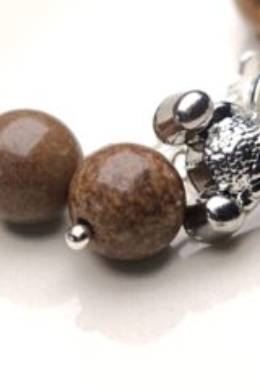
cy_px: 158
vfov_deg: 11.9
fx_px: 1874
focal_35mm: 173
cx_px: 190
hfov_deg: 7.9
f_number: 1.8
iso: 160
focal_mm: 11.5
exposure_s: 1/1509
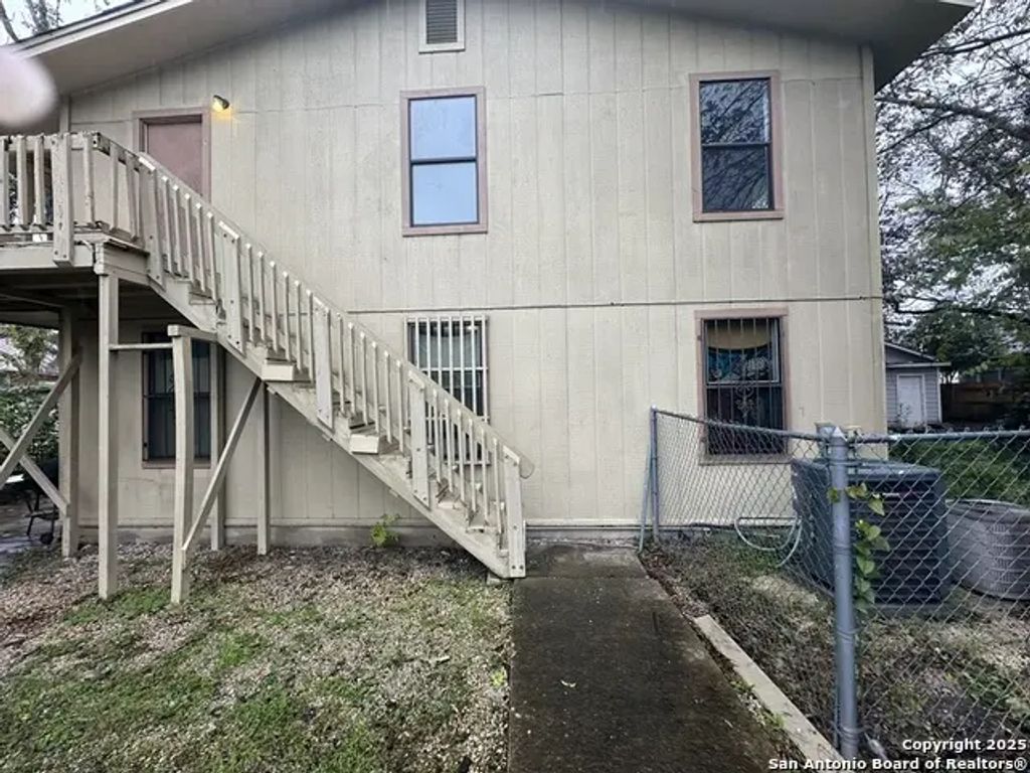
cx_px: 515
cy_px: 386
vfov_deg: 85.7
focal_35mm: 14
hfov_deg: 102.1
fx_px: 417
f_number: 2.2
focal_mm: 2.22
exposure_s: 1/191
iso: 40
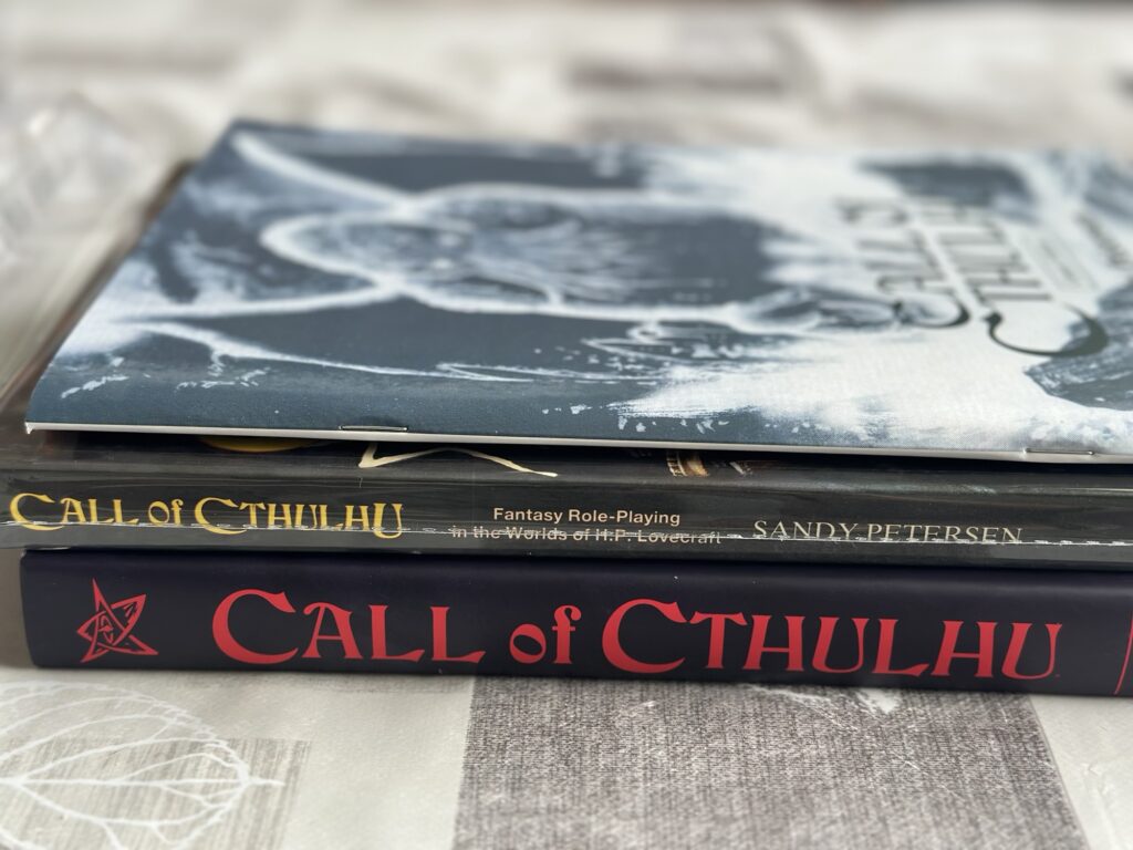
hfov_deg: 39.7
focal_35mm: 48
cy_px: 425
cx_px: 566
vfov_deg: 30.3
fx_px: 1571
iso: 80
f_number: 1.78
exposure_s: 1/128
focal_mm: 6.86
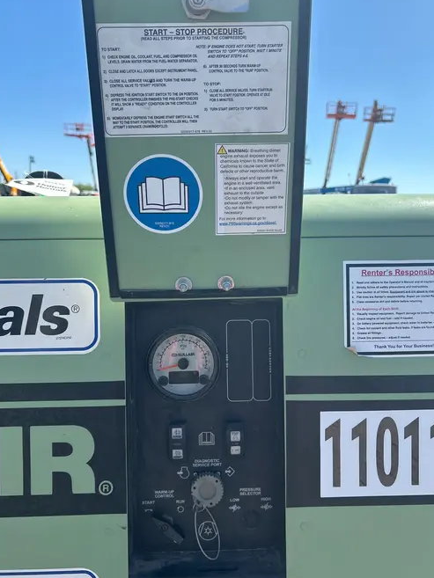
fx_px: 485
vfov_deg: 61.6
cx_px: 221
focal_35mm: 29
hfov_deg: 48.2
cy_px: 283
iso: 50
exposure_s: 1/2513
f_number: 1.5
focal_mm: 5.7
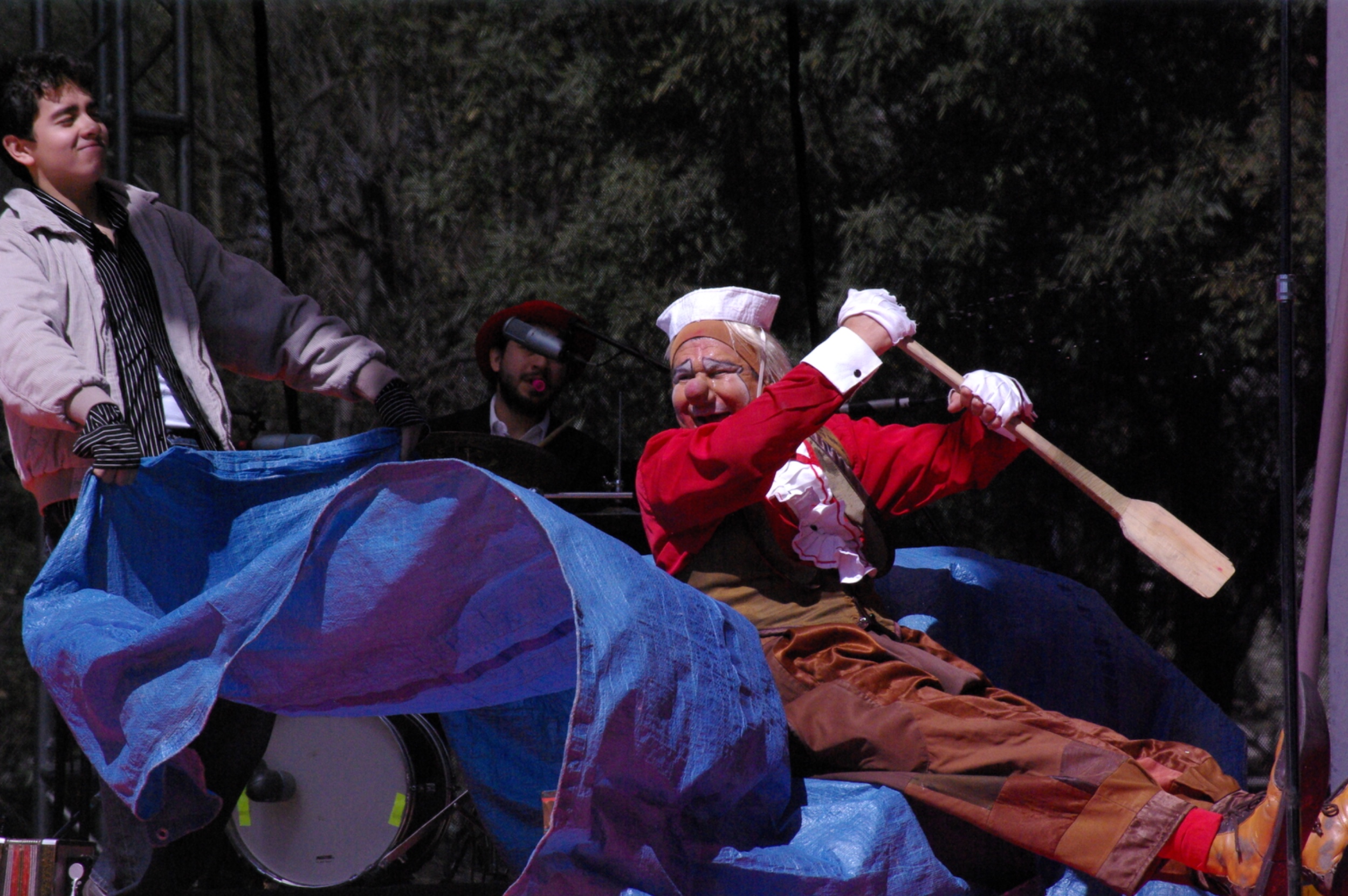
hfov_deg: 6.9
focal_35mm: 300
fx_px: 11223
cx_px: 674
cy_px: 448
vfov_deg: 4.6
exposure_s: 1/2000
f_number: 11
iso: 1600
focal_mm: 200
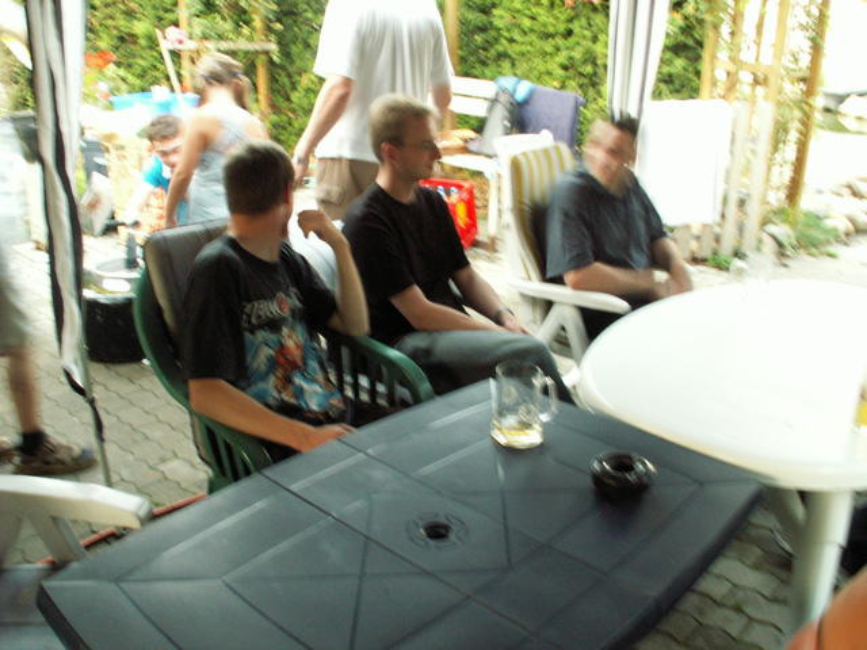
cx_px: 434
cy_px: 325
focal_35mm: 35
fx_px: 877
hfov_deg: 52.6
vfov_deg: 40.7
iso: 160
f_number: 5.6
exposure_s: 1/4
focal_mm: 5.86
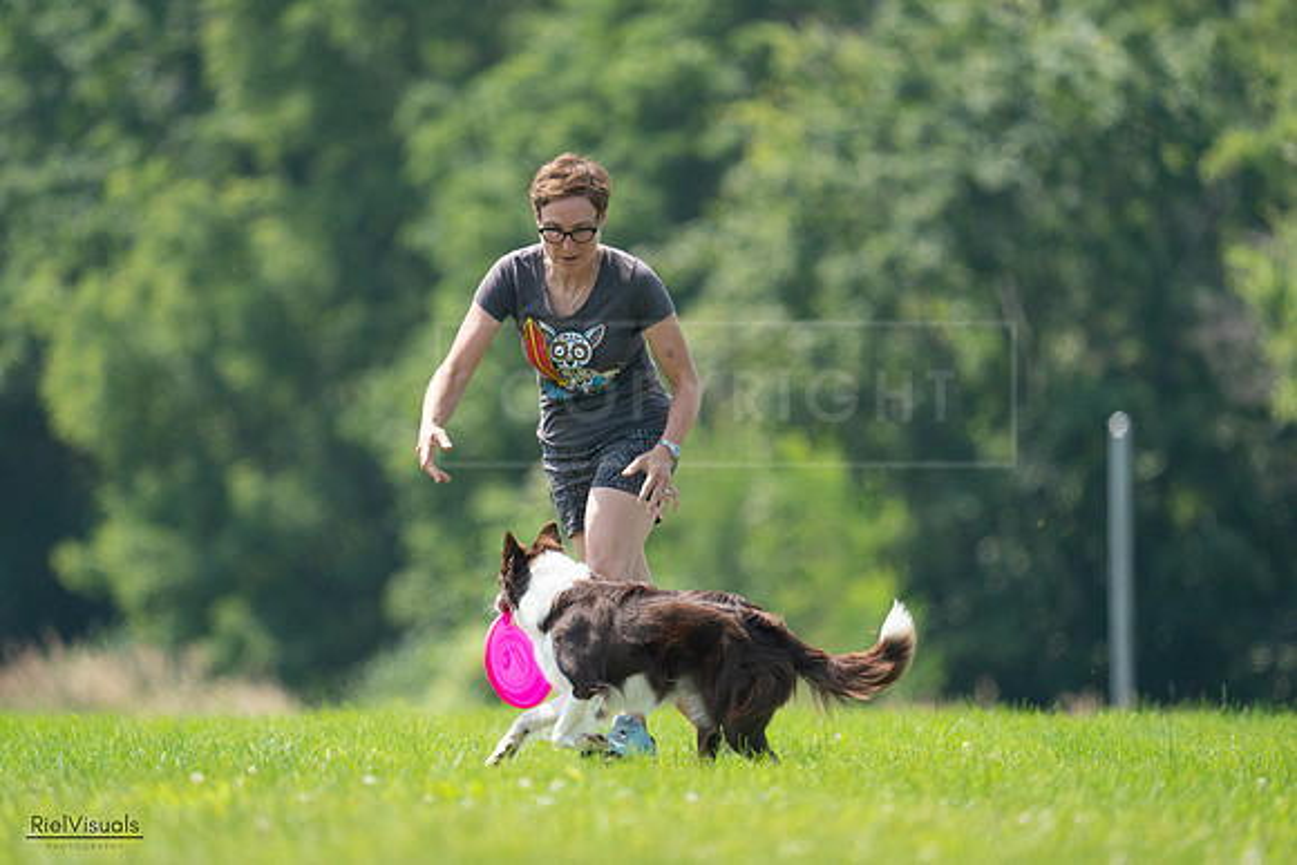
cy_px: 432
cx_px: 648
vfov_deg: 2.3
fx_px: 21621
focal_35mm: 600
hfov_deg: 3.4
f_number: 6.3
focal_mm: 600
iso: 2000
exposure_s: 1/4000
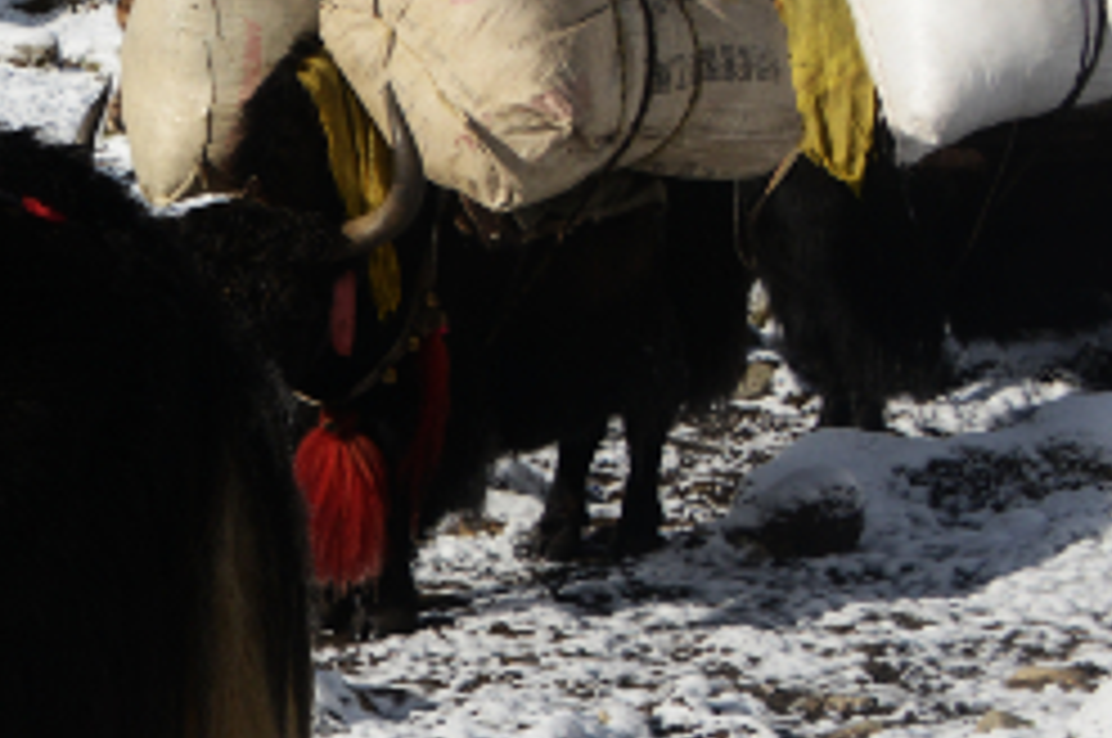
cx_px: -765
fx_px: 4504
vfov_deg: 9.4
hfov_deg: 13.0
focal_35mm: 146
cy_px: 259
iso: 250
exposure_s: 1/1250
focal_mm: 36
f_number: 7.1
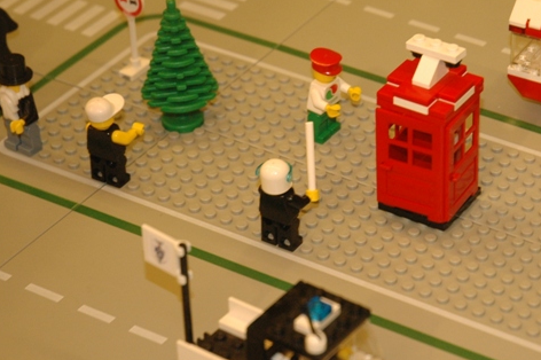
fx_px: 2100
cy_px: 146
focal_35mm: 140
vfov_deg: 9.8
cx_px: 402
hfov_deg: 14.6
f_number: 4.5
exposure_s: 1/60
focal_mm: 55
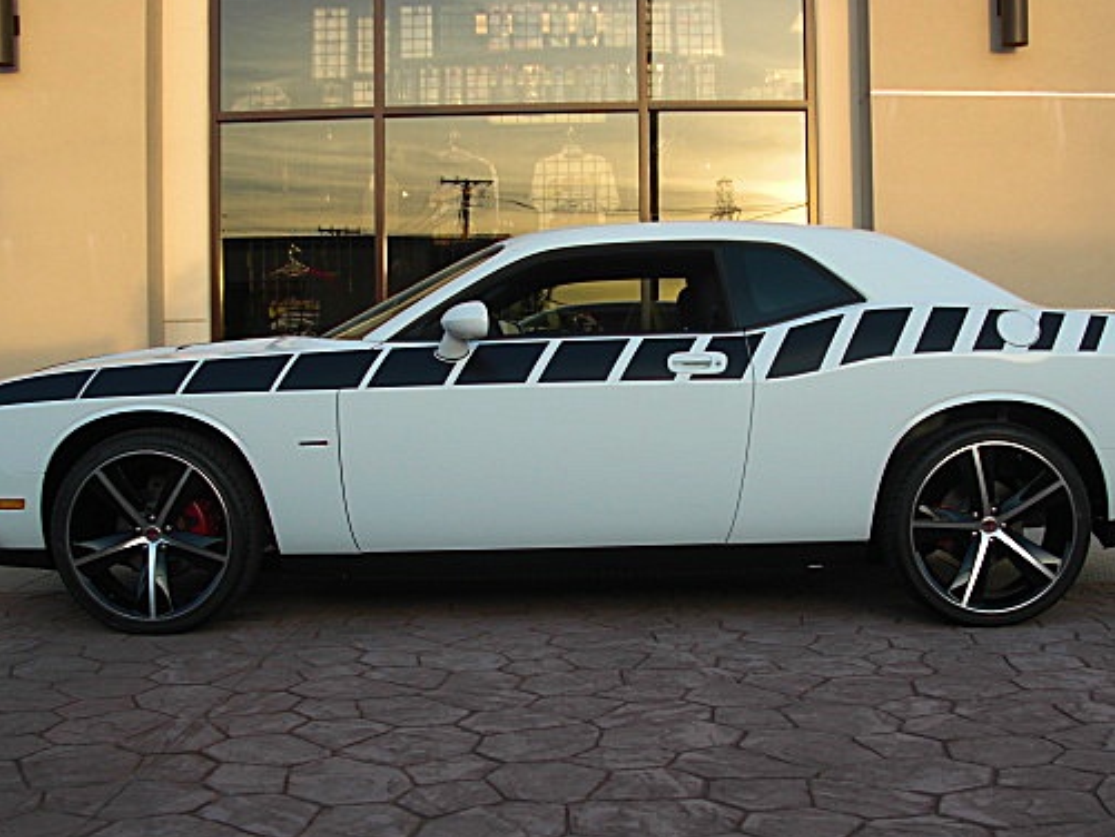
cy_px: 461
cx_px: 603
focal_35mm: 46
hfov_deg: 41.2
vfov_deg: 31.5
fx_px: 1482
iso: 50
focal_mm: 6.3
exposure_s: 1/160
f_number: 2.8
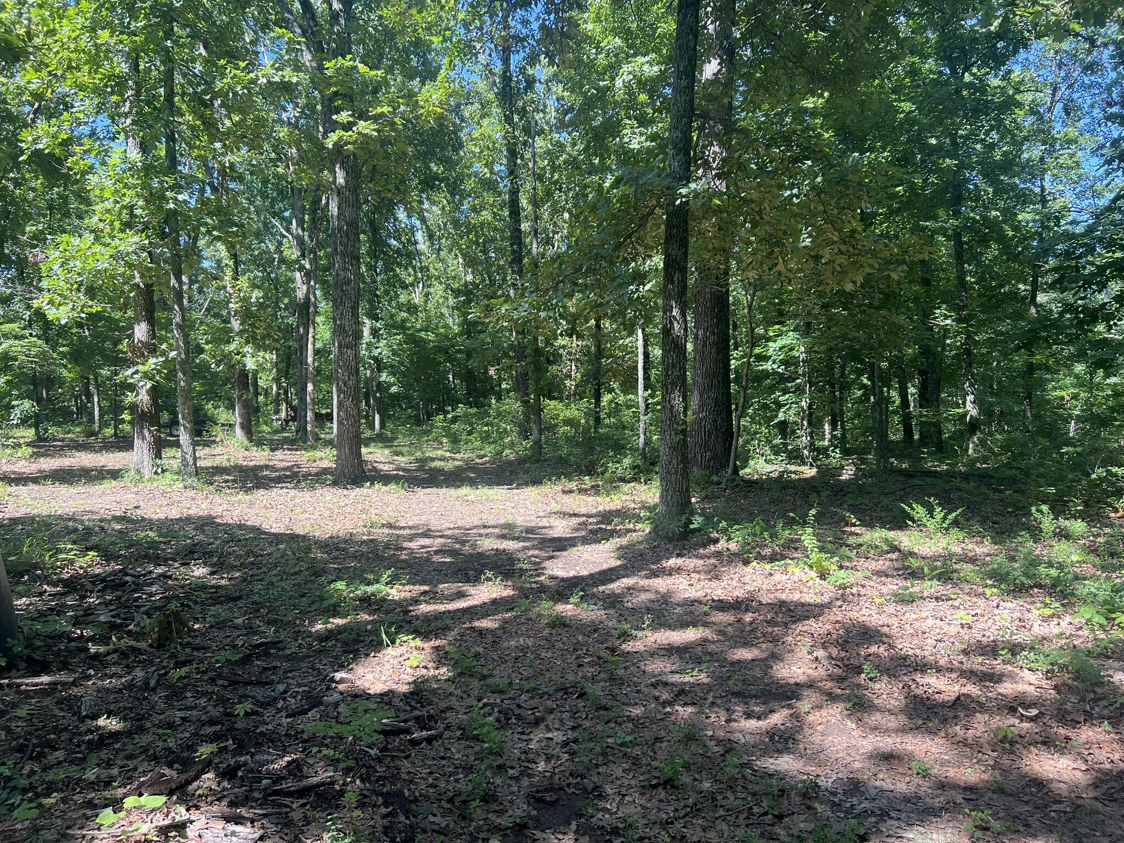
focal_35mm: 26
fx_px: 844
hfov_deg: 67.3
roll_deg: +0.4
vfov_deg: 53.1
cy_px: 422
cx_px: 562
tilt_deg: +0.5
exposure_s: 1/419
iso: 50
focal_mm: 5.7
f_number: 1.5
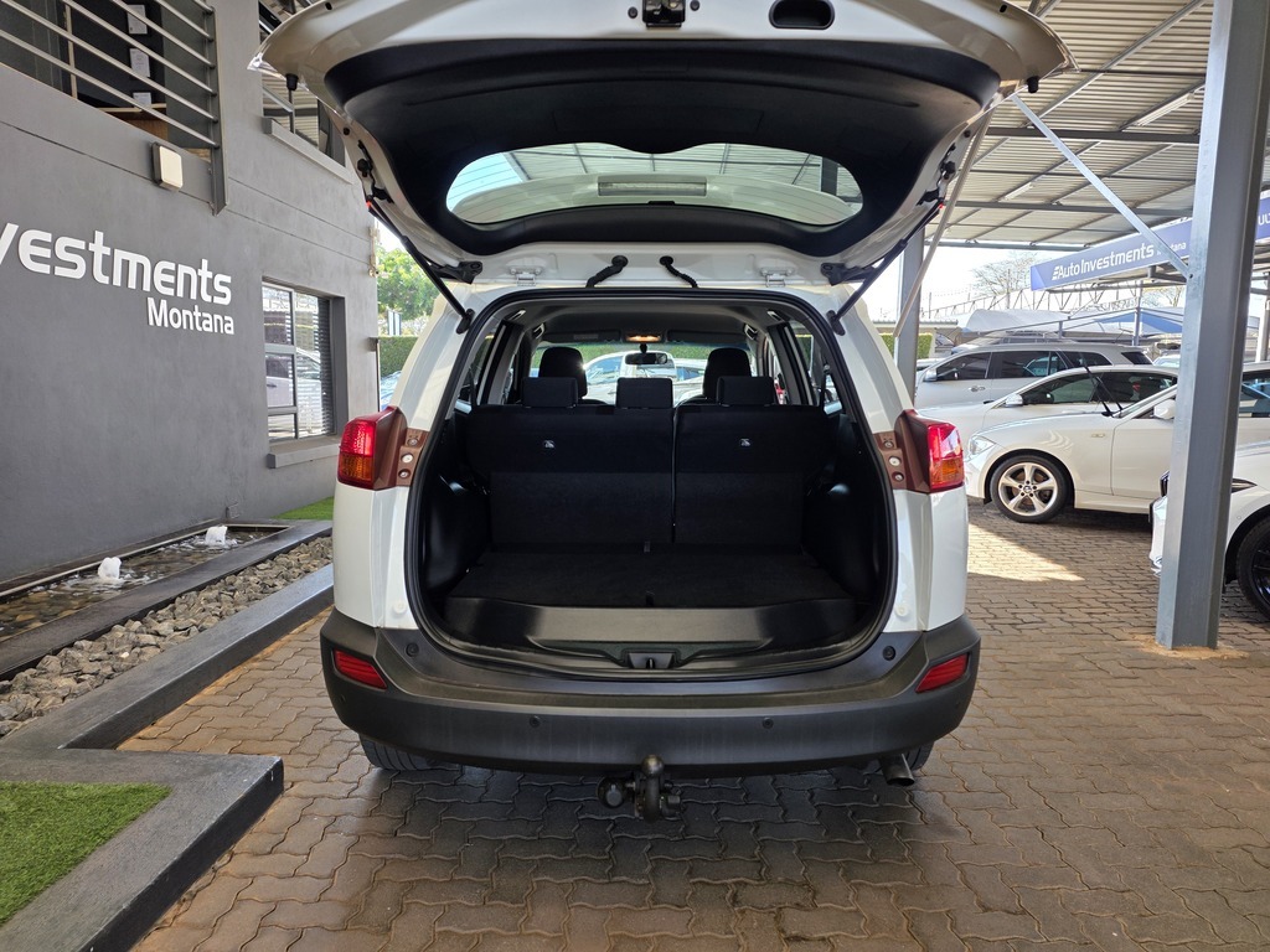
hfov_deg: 73.9
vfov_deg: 58.9
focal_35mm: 23
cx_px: 635
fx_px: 844
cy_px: 476
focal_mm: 6.25
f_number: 1.7
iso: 50
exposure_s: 1/180
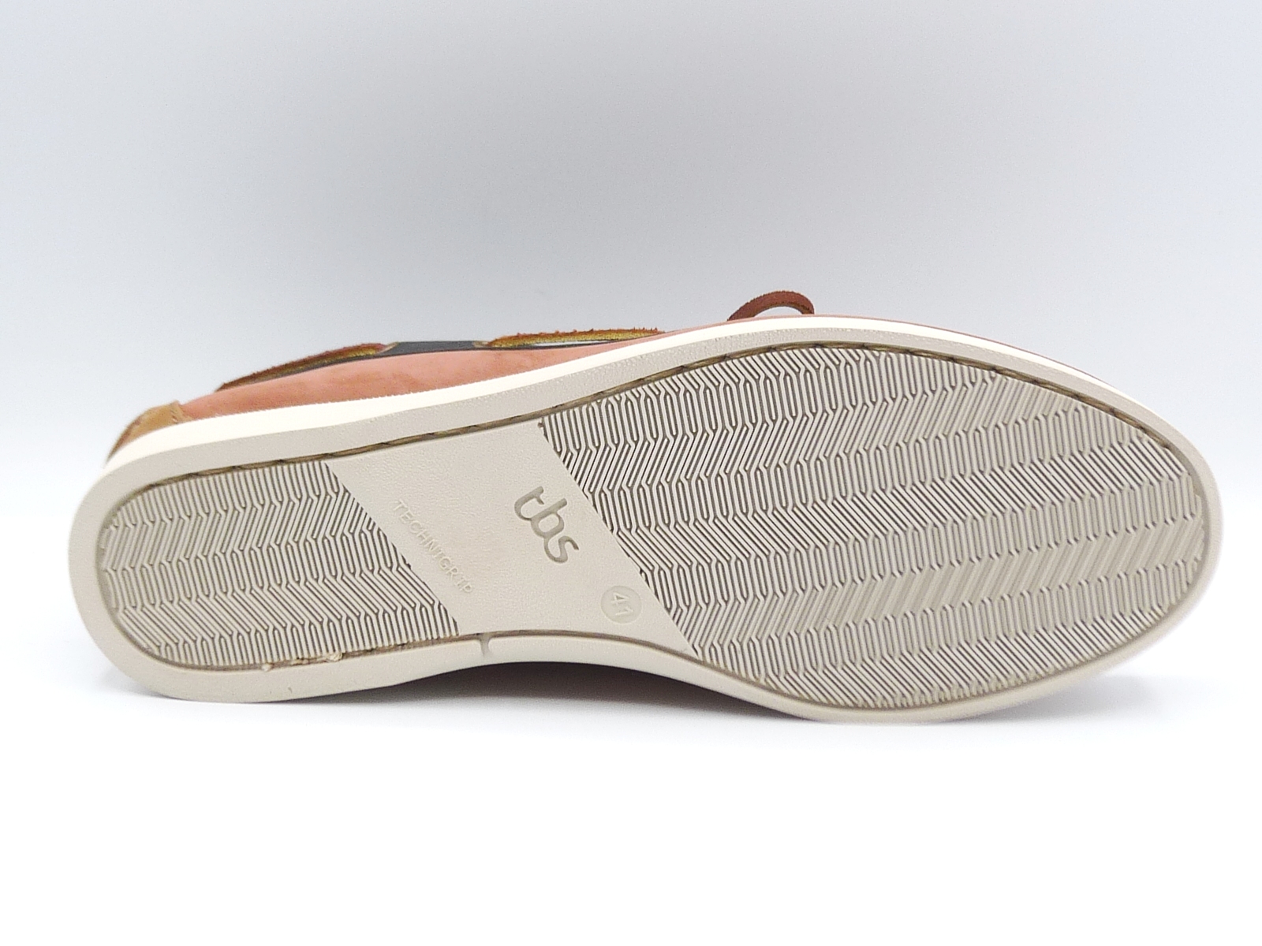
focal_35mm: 61
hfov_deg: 31.7
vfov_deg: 24.0
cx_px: 631
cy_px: 473
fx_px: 2224
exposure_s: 1/160
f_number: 4
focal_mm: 6.2
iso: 100
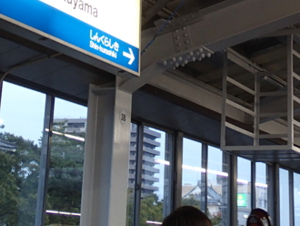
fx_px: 798
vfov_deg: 15.6
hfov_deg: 21.3
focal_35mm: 92
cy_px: -26
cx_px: 171
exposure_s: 1/40
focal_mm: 6.86
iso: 200
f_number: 2.7
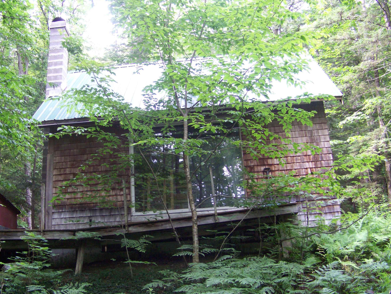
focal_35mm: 41
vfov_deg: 35.1
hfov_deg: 45.7
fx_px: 463
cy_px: 162
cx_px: 175
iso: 160
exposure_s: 1/30
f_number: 2.8
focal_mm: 5.85
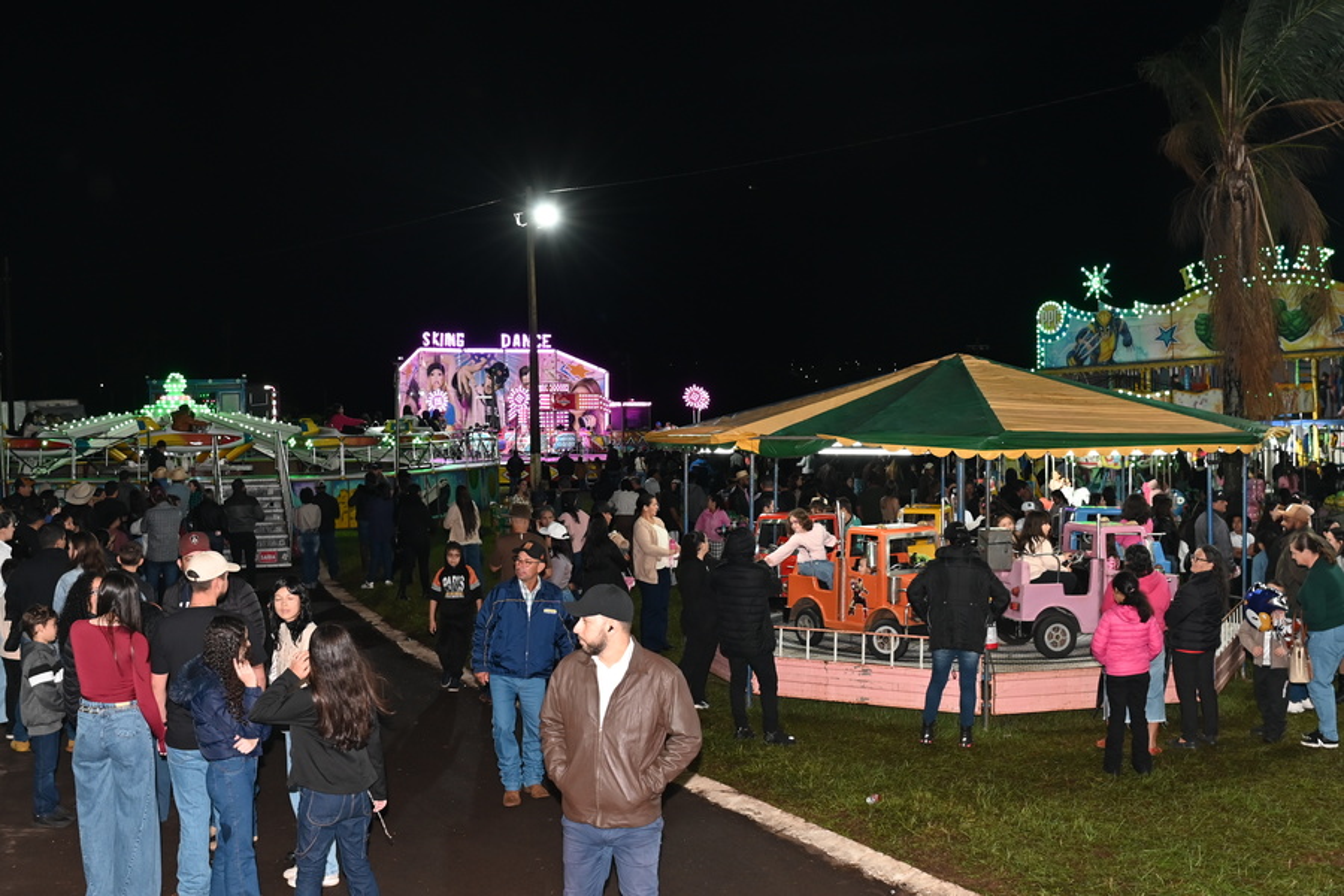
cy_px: 448
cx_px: 672
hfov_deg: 53.1
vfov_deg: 36.9
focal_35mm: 36
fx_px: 1344
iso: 900
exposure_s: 1/60
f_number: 4
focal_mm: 24
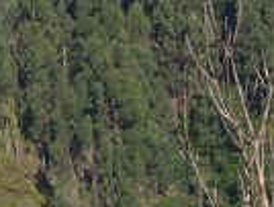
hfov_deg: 3.8
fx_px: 3989
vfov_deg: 2.9
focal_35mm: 503
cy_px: -361
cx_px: -466
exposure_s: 1/212
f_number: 5.8
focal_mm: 16.8
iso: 50
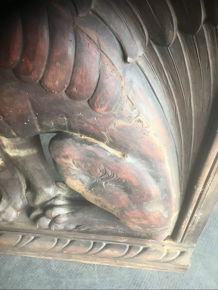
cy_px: 145
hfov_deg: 45.4
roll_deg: -0.7
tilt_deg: -43.0
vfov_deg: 58.4
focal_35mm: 31
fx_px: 260
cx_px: 109
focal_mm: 3.3
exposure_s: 1/33
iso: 64
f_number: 2.4
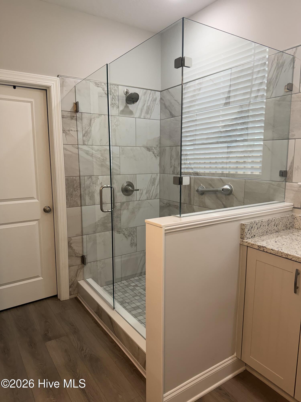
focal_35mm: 24
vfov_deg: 71.6
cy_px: 201
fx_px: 278
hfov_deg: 56.8
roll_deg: +0.1
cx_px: 150
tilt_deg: -8.8
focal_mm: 6.76
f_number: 1.78
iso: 160
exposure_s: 1/120
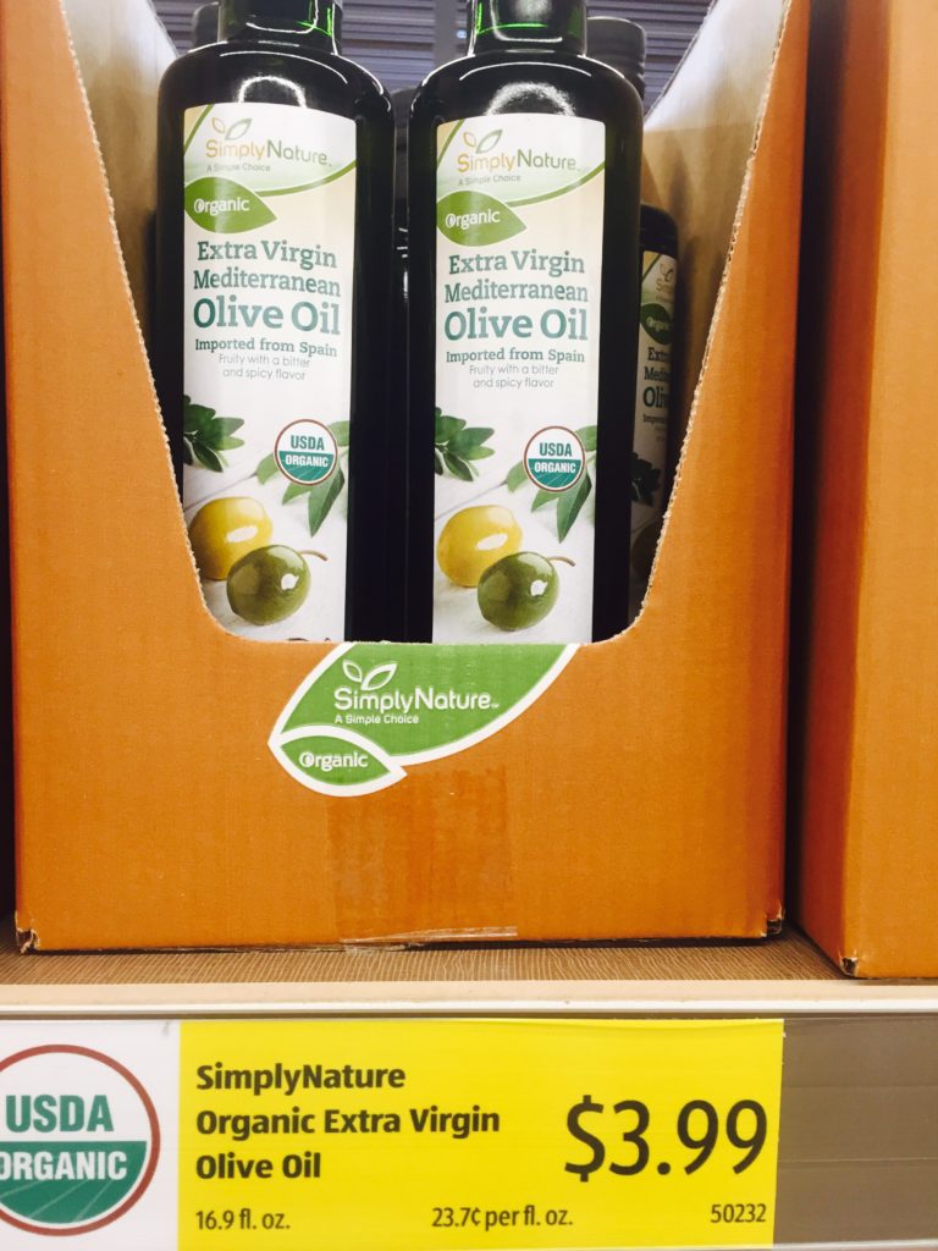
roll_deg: +0.8
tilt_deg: -4.8
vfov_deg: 61.7
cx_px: 469
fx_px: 1048
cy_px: 626
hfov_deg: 48.2
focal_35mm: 29
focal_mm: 4.15
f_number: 2.2
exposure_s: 1/30
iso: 64
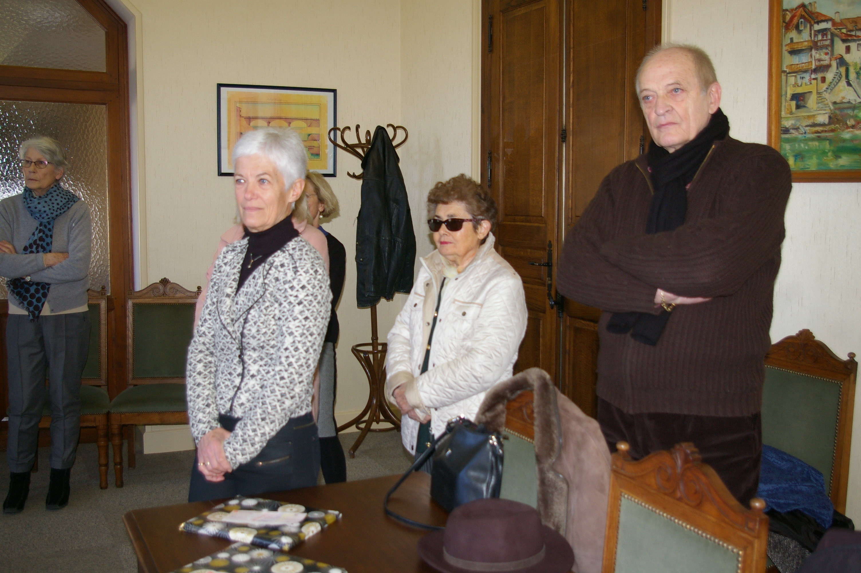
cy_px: 286
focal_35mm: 39
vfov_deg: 34.1
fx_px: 932
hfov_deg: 49.6
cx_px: 430
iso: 400
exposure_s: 1/45
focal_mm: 26
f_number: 4.5
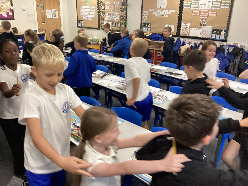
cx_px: 124
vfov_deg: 45.4
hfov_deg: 58.4
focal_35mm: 31
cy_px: 93
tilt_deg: -20.3
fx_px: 222
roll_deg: -3.8
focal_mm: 3.3
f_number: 2.4
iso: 250
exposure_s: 1/60
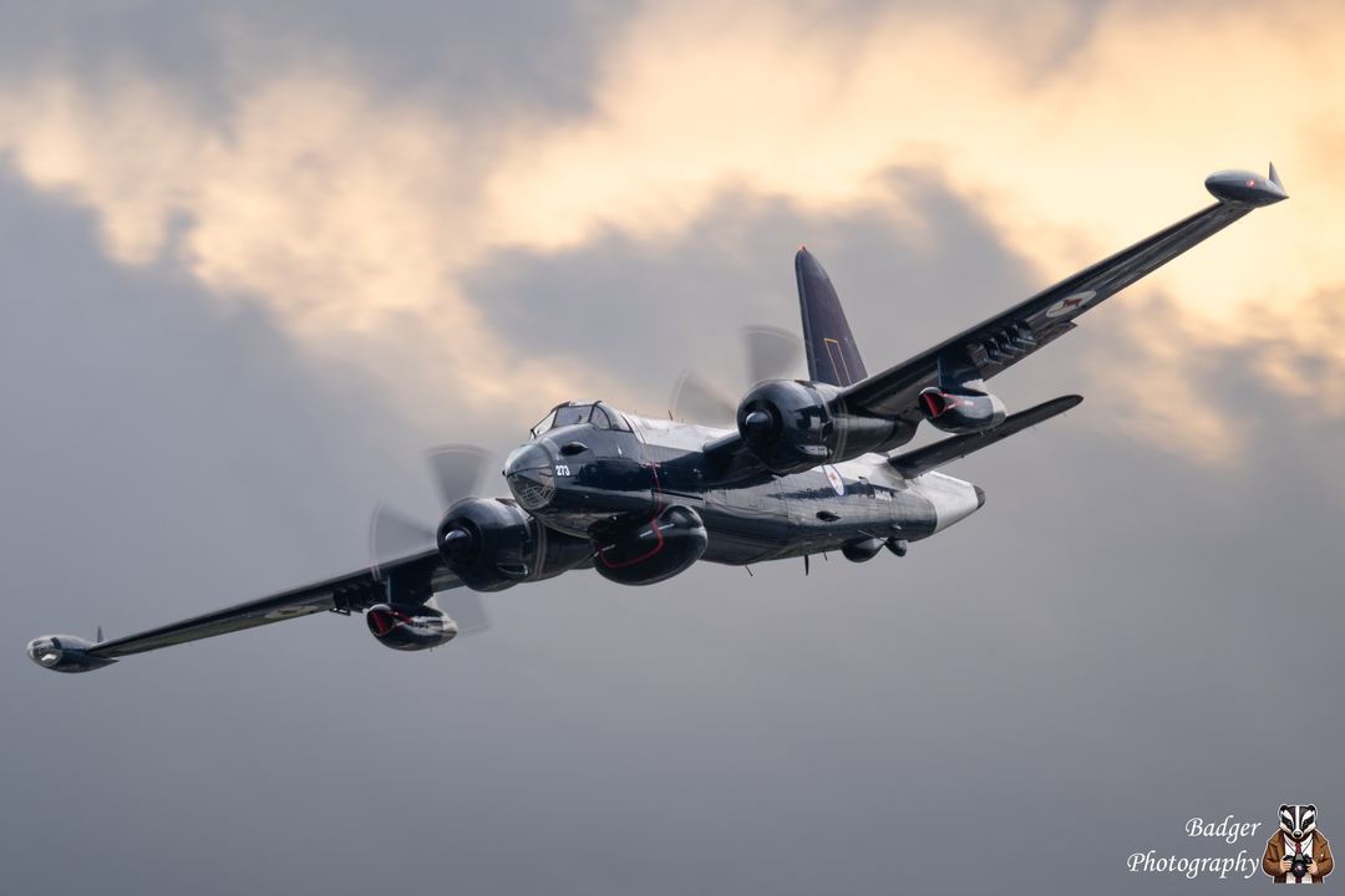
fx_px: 33900
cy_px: 280
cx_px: 411
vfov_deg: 1.5
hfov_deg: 2.3
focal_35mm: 907
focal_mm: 520
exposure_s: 1/125
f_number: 6.3
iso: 80
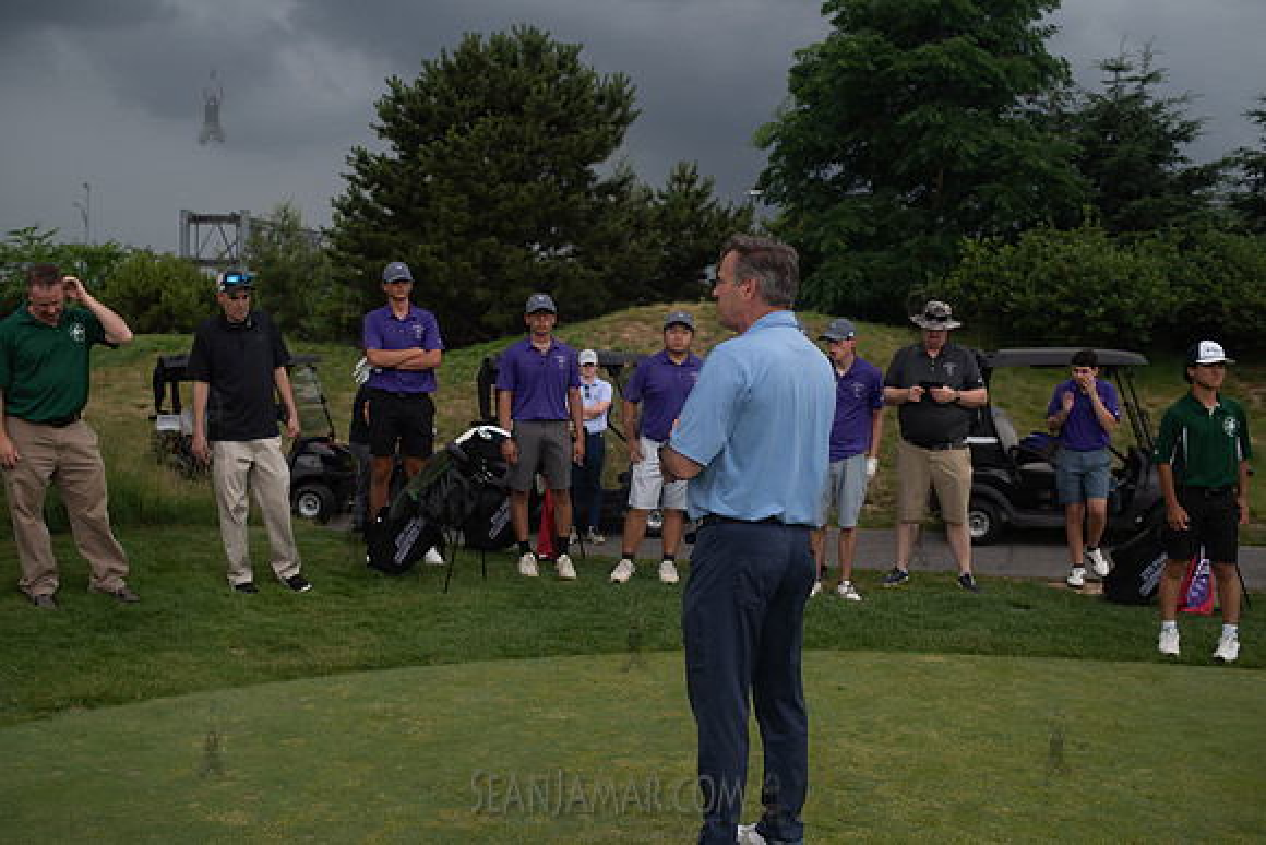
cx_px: 633
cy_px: 422
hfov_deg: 54.4
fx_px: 1231
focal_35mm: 35
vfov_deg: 37.9
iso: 400
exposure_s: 1/1250
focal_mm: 35
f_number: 4.5
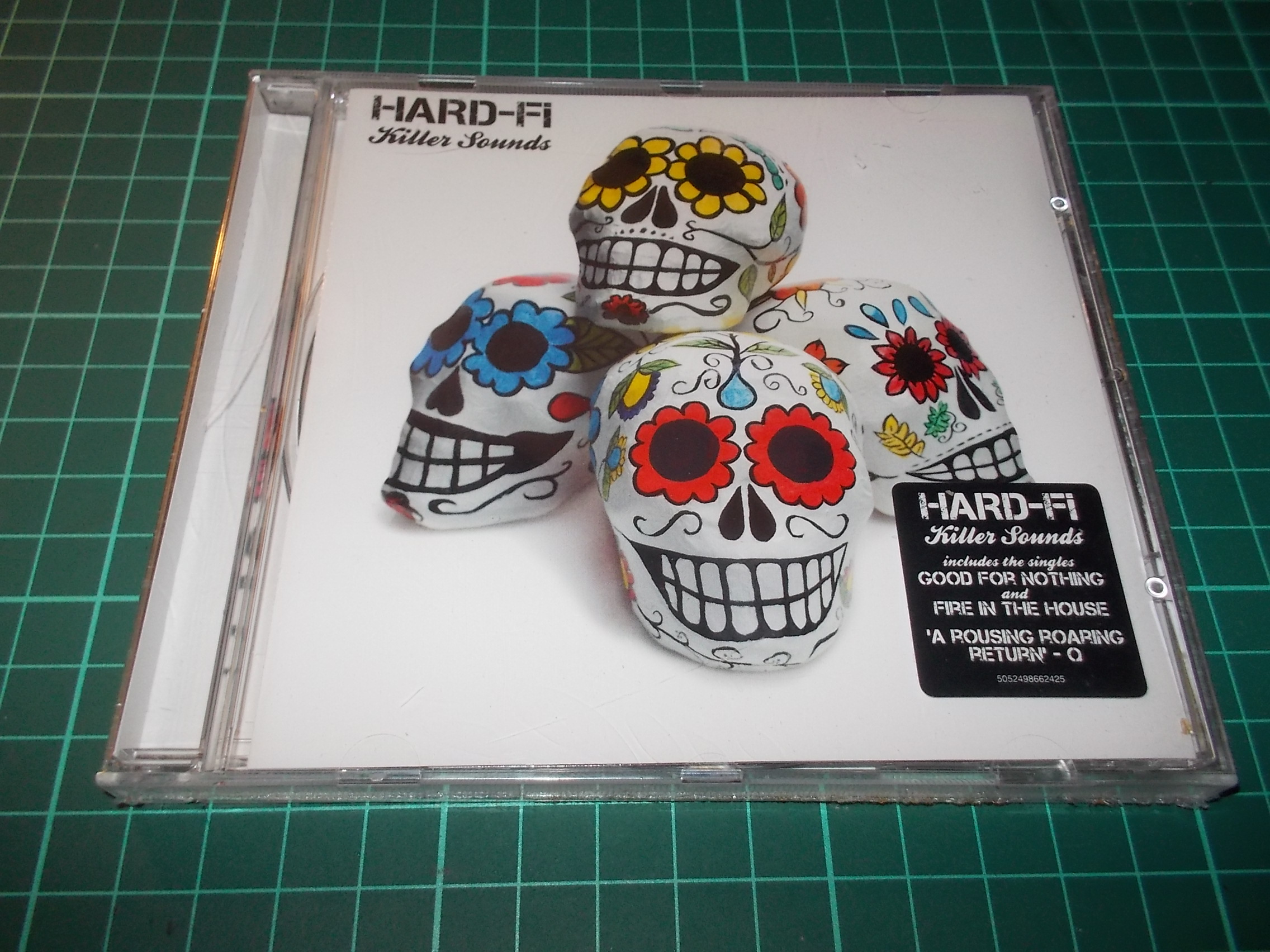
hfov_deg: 61.7
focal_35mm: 29
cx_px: 635
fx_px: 1064
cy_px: 476
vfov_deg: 48.2
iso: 200
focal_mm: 4.1
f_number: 3.3
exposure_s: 1/30
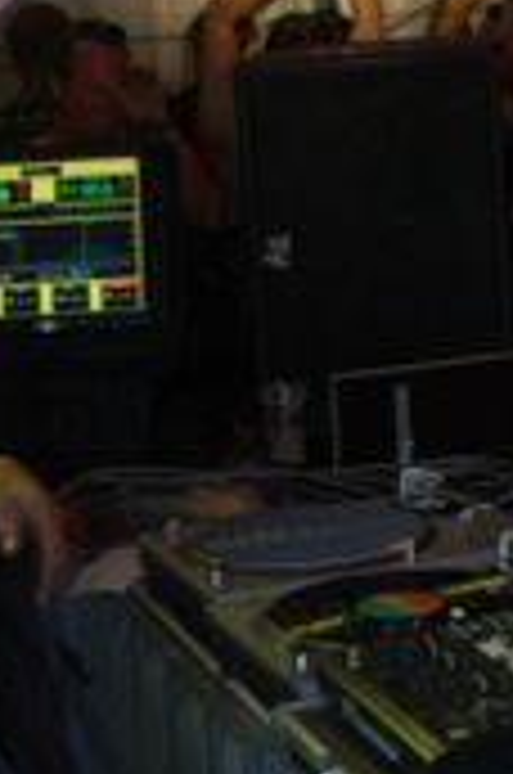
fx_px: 2425
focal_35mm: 113
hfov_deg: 12.0
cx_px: 374
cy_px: 189
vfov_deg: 18.0
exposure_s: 1/125
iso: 2500
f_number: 5
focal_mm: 18
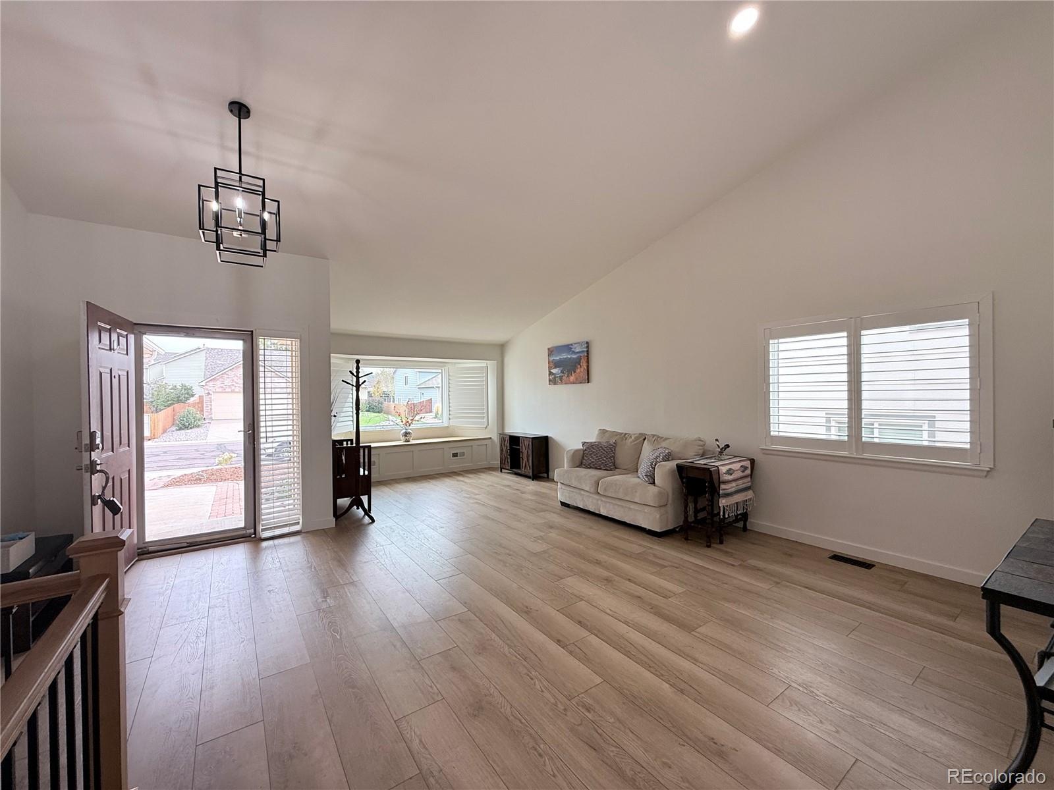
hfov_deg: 102.1
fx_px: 426
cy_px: 395
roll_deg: +0.4
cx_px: 527
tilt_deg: -0.1
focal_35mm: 14
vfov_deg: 85.7
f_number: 2.2
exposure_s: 1/99
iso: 64
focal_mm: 2.22
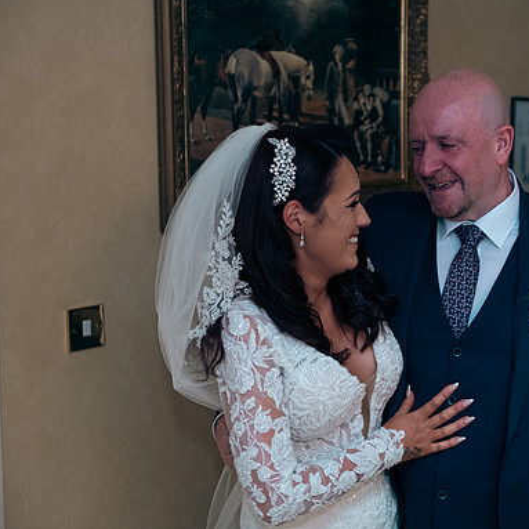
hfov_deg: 25.6
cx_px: 354
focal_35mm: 67
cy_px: 263
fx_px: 1158
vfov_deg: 25.7
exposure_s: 1/160
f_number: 3.5
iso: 640
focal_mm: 52
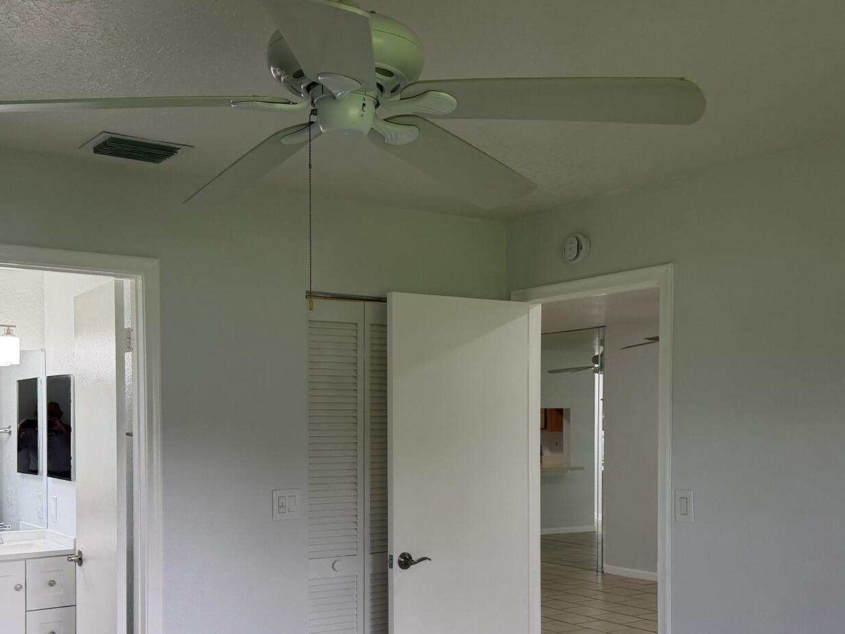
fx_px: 977
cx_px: 346
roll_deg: +1.0
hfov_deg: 46.6
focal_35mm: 40
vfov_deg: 35.5
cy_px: 444
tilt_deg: -1.4
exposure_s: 1/149
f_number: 1.78
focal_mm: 6.76
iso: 125
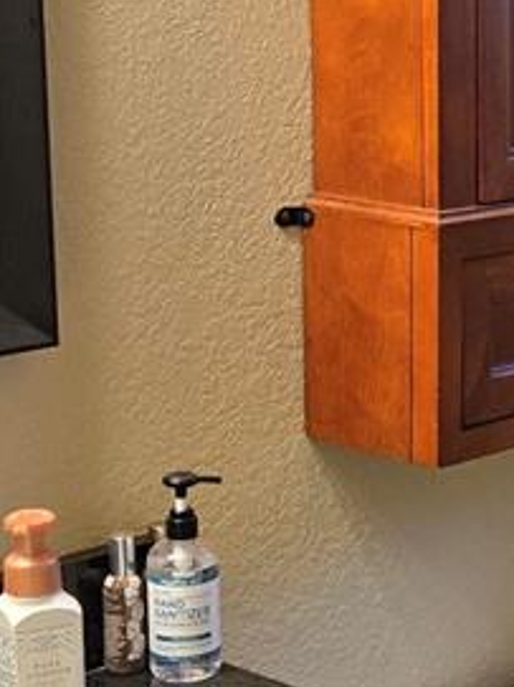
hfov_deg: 14.1
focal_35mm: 102
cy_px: 342
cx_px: 613
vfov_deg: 19.3
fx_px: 2021
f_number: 1.8
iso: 250
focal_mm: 5.4
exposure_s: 1/120
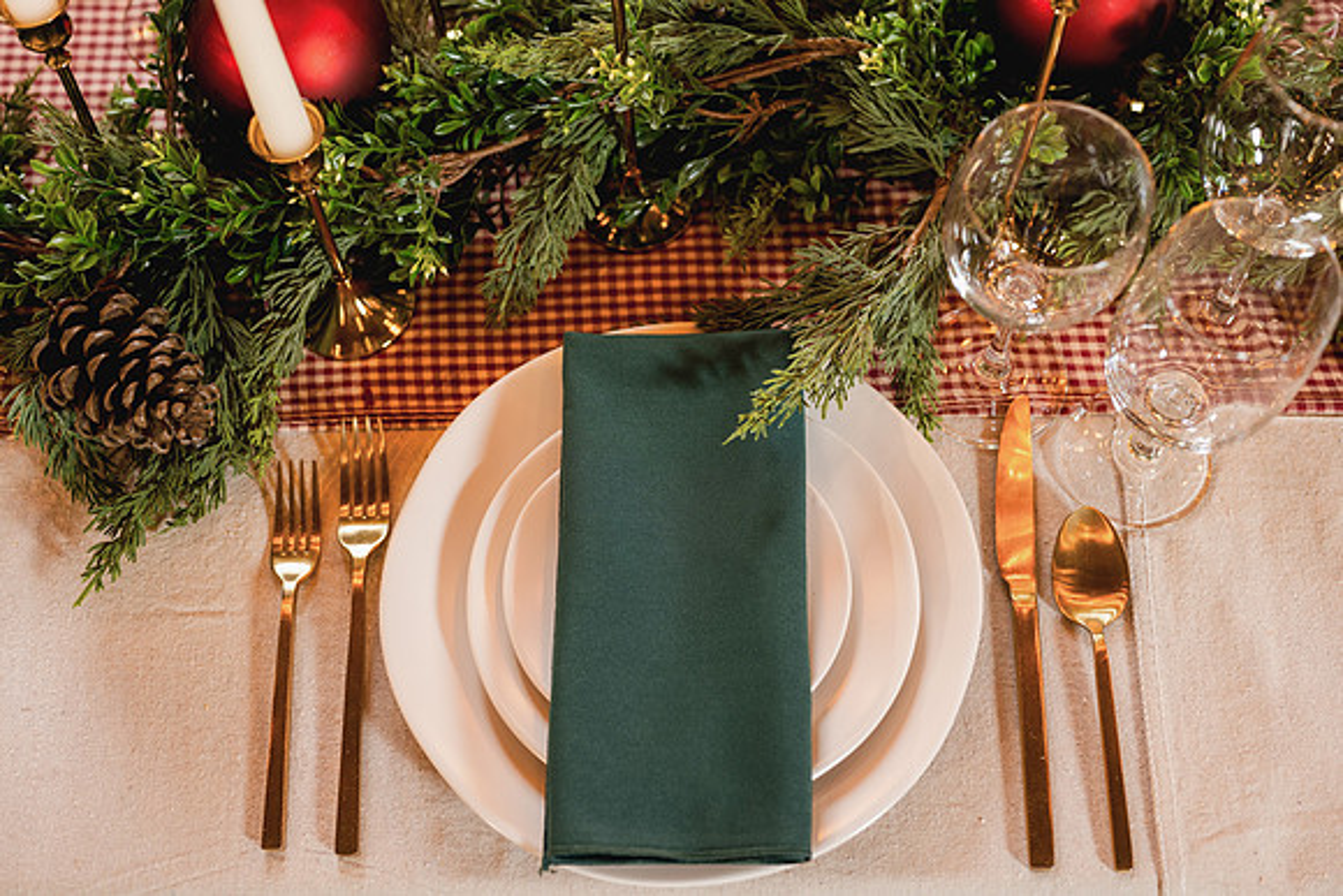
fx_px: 1866
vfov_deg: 27.0
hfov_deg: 39.6
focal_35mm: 50
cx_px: 672
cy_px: 448
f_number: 2.8
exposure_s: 1/80
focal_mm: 50
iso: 400
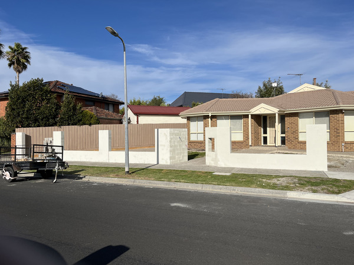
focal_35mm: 26
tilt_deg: +0.5
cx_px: 177
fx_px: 266
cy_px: 132
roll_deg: +0.5
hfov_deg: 67.3
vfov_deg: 53.1
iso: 50
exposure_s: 1/7353
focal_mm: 5.1
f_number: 1.6
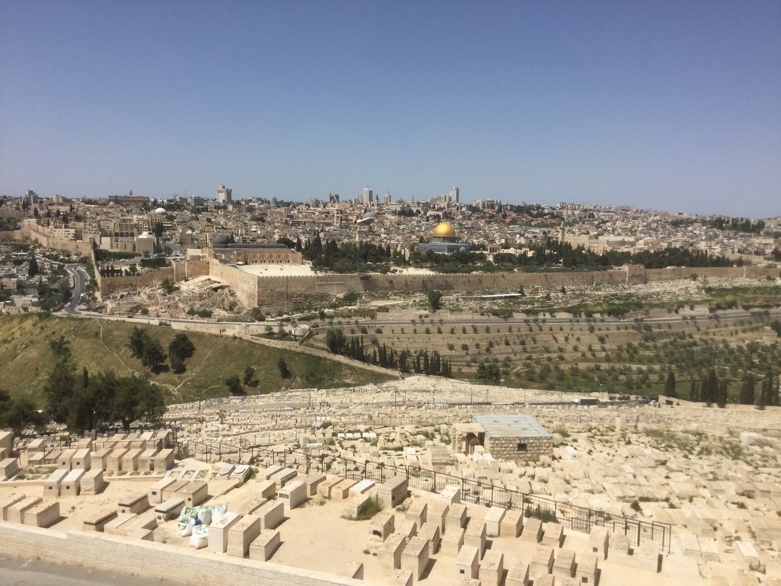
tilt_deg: -4.7
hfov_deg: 58.4
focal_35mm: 31
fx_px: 699
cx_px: 390
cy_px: 293
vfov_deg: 45.4
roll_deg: -2.1
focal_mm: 3.3
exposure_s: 1/2469
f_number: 2.4
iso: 25
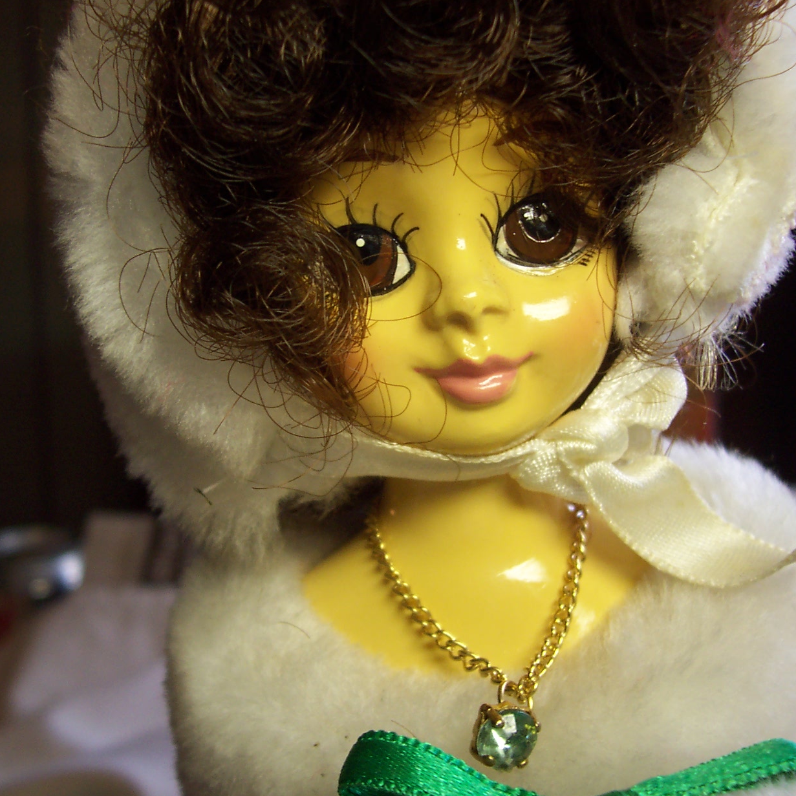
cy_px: 400
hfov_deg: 38.3
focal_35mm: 44
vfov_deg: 38.3
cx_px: 409
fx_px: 1145
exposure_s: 1/60
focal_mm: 5.6
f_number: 2.8
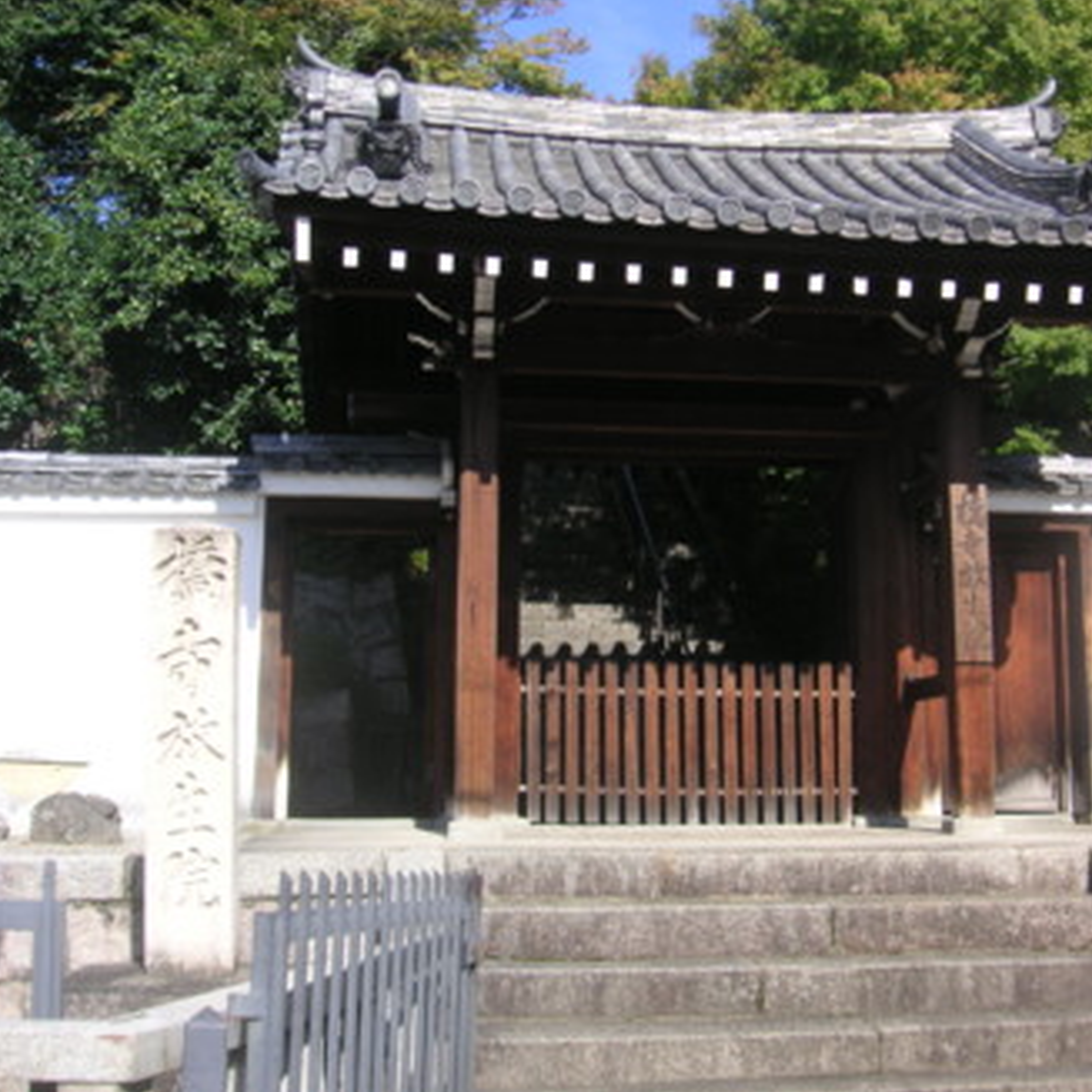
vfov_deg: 37.5
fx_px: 1606
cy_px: 531
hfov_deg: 37.5
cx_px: 624
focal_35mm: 45
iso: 50
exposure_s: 1/750
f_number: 2.8
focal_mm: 6.1
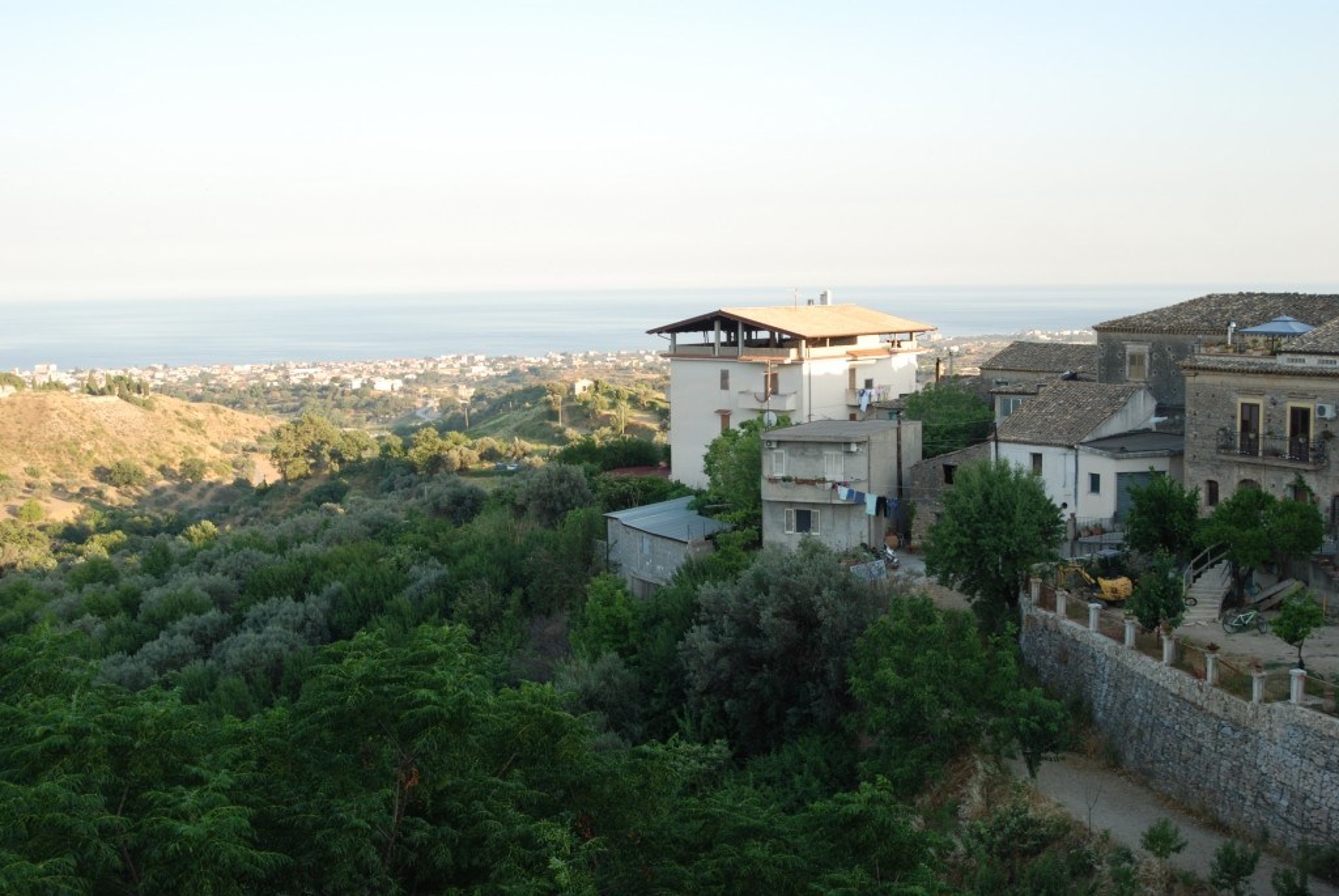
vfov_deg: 32.0
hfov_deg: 46.4
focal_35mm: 42
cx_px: 670
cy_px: 448
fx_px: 1564
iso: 100
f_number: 3.5
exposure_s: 1/160
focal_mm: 28
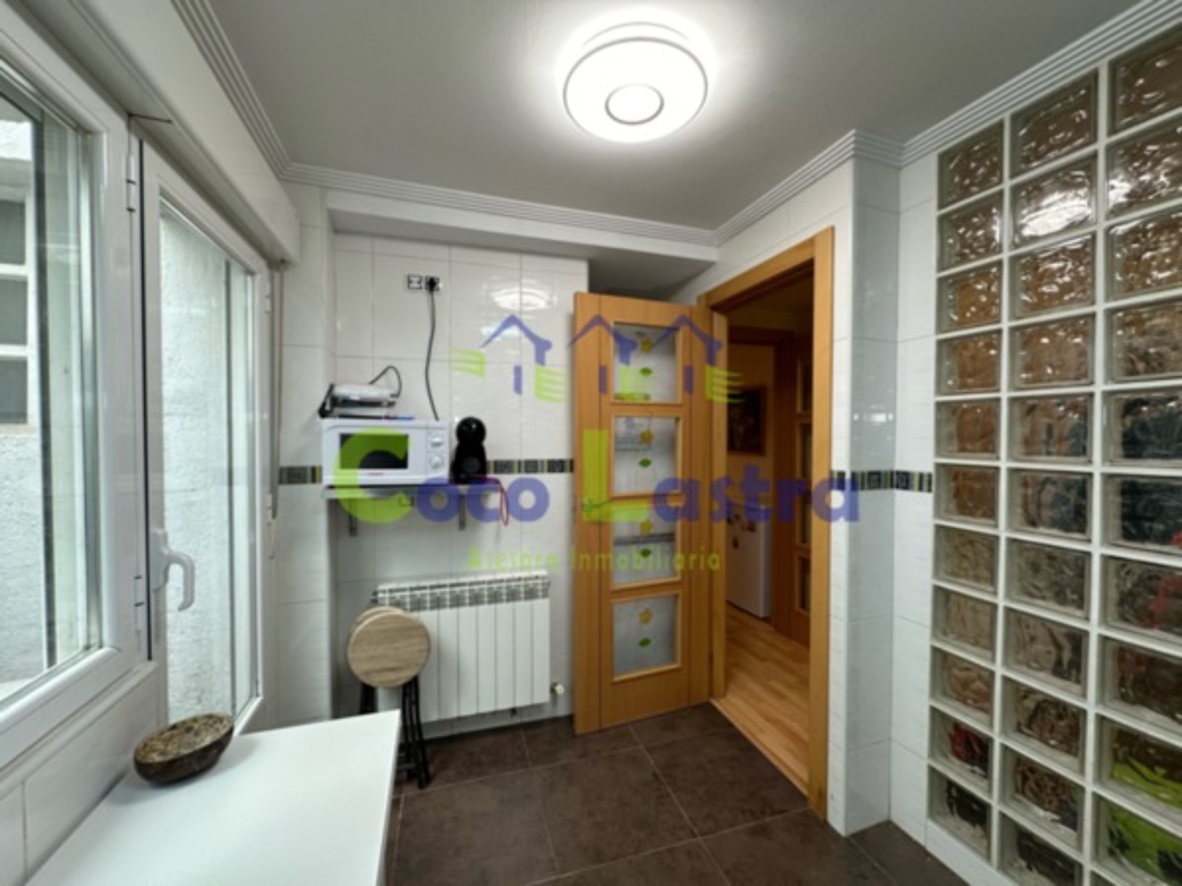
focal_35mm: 14
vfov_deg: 85.7
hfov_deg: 102.1
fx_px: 478
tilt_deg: -1.0
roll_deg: -0.1
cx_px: 591
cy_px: 443
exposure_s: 1/100
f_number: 2.2
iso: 100
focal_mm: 2.22
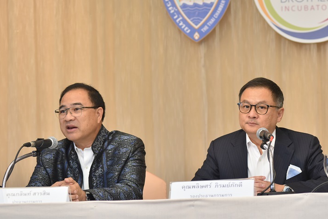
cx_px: 192
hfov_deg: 13.9
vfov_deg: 9.3
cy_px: 78
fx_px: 1349
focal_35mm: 148
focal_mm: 105
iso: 1250
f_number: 3.2
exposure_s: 1/125
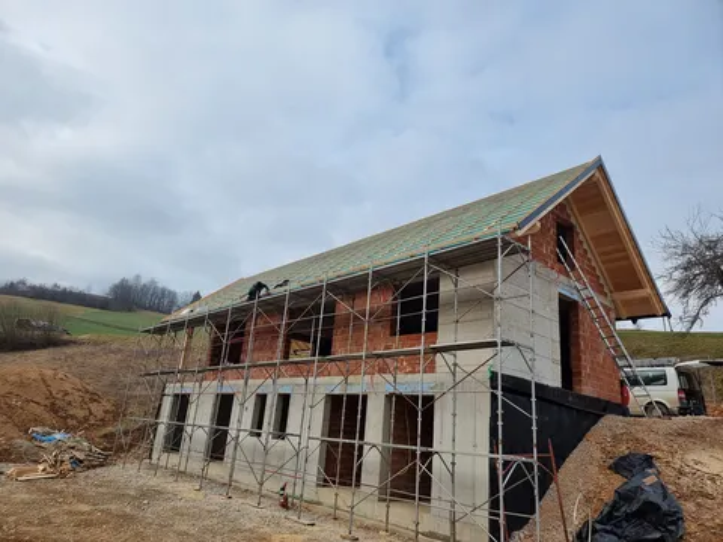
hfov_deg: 71.6
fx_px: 501
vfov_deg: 56.8
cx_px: 362
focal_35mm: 24
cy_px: 271
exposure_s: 1/732
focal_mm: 6.7
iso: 50
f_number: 1.8
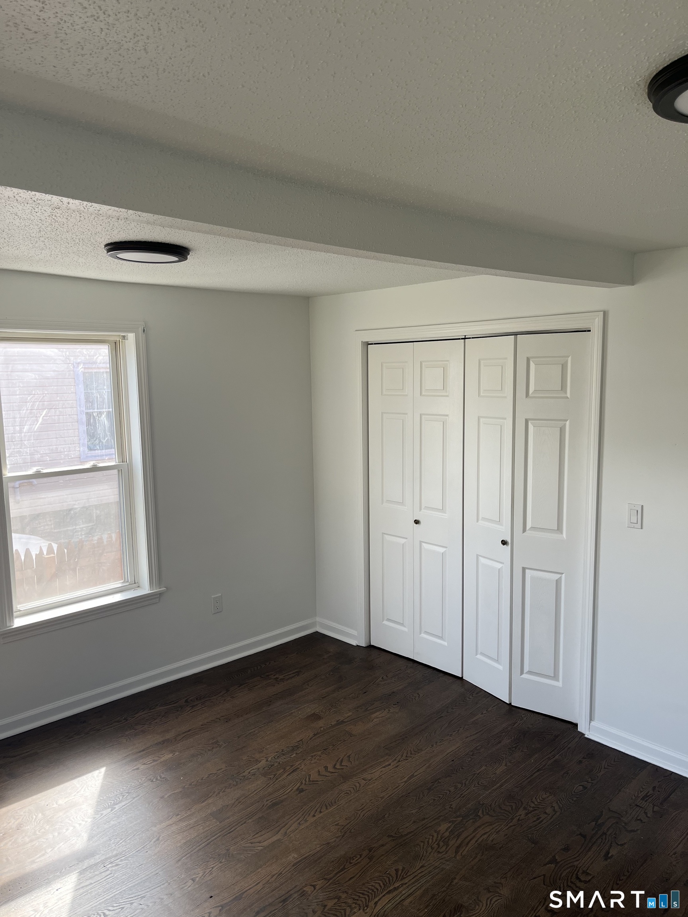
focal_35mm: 26
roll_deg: +2.2
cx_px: 344
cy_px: 458
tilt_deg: -8.2
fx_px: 689
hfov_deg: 53.1
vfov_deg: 67.3
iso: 50
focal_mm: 5.1
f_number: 1.6
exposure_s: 1/162
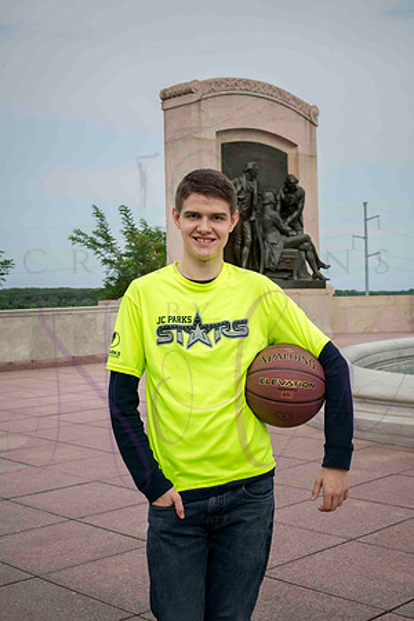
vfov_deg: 39.6
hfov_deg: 27.0
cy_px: 310
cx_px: 207
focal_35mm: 50
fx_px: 862
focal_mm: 50
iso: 640
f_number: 10
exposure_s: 1/800
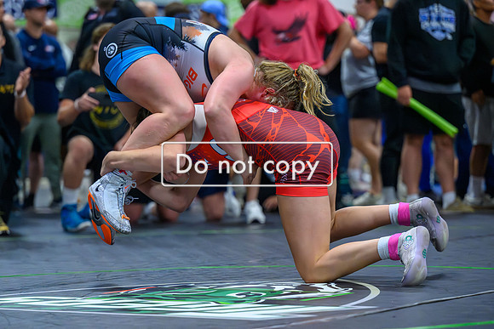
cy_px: 204
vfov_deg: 9.5
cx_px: 239
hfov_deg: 14.3
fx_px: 1976
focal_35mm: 144
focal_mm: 115
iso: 14400
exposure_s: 1/800
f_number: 2.8
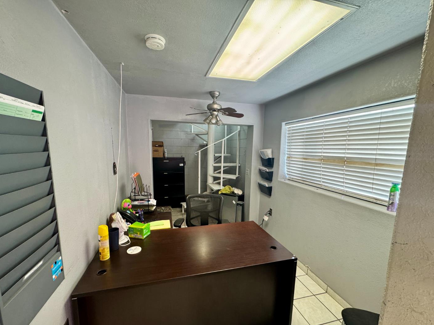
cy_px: 174
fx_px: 188
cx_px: 216
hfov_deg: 98.2
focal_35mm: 15
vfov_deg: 81.6
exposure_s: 1/120
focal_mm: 2.22
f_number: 2.2
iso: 250
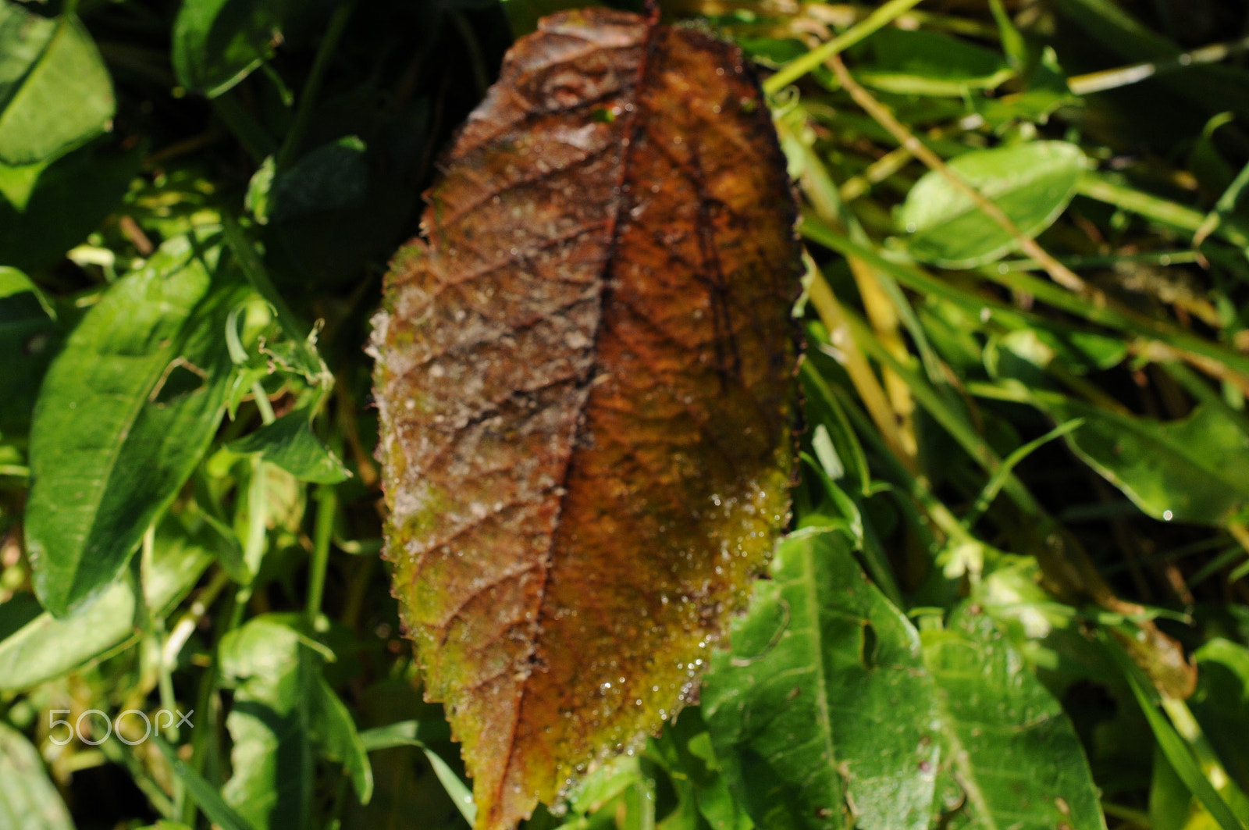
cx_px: 624
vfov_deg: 22.6
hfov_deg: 33.4
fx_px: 2079
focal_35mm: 60
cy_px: 415
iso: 400
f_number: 10
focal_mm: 40
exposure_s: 1/400
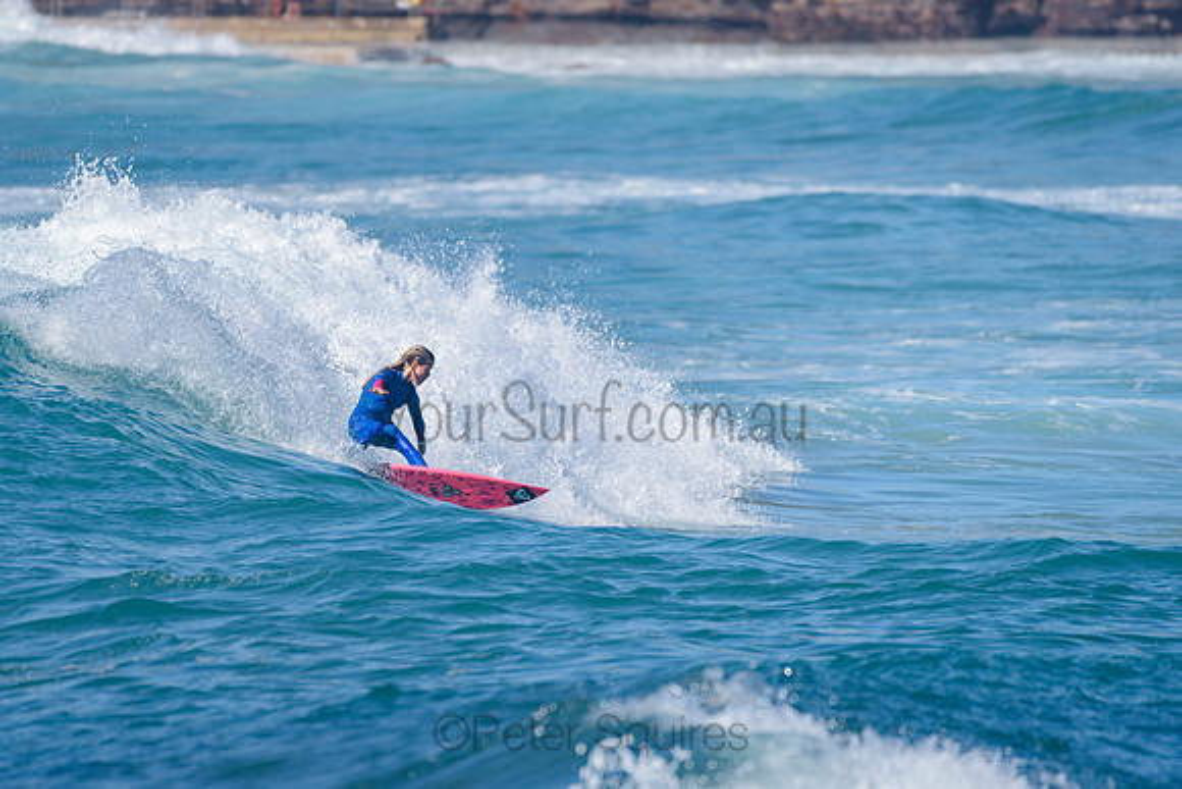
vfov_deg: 2.2
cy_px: 381
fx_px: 20124
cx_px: 470
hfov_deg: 3.4
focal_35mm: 613
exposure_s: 1/2000
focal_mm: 500
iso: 125
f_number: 5.6
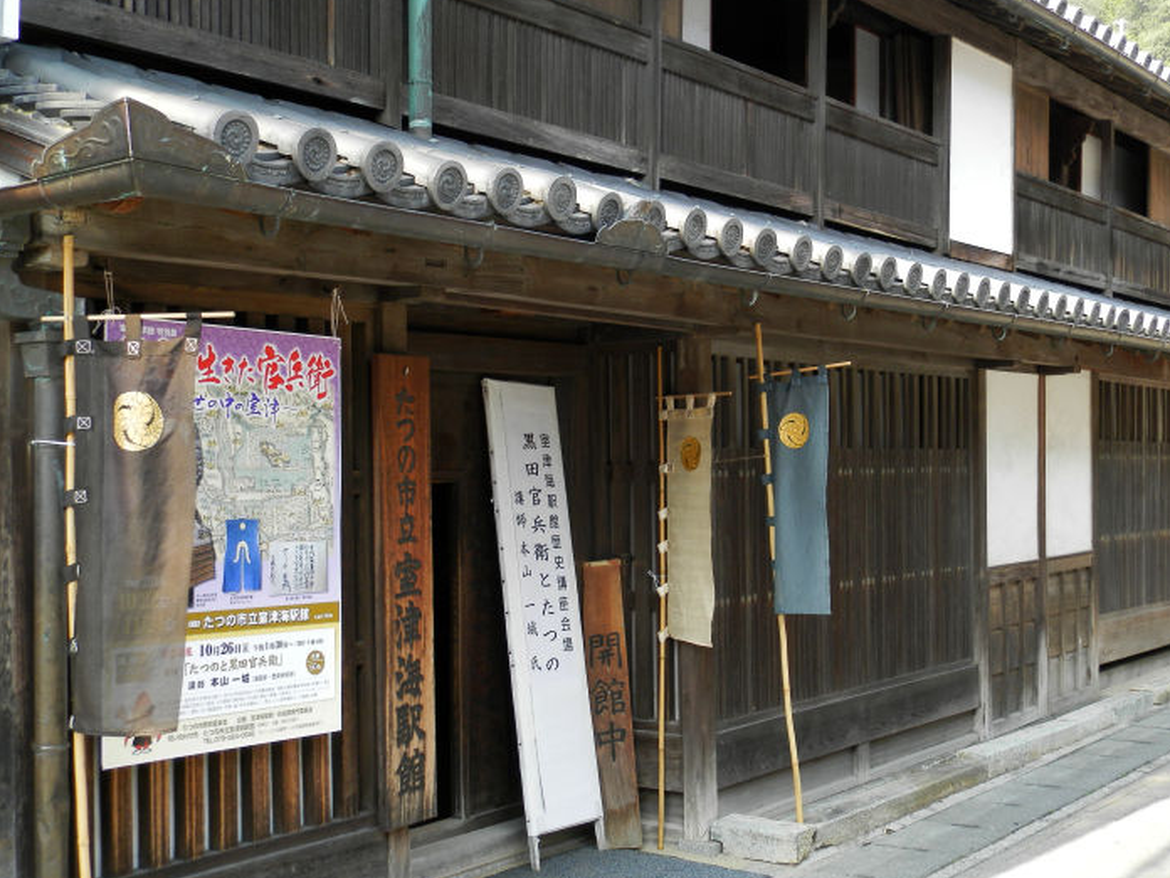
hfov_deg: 41.2
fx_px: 1555
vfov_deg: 31.5
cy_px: 479
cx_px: 642
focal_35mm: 46
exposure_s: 1/100
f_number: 3.5
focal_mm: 7.2
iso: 80
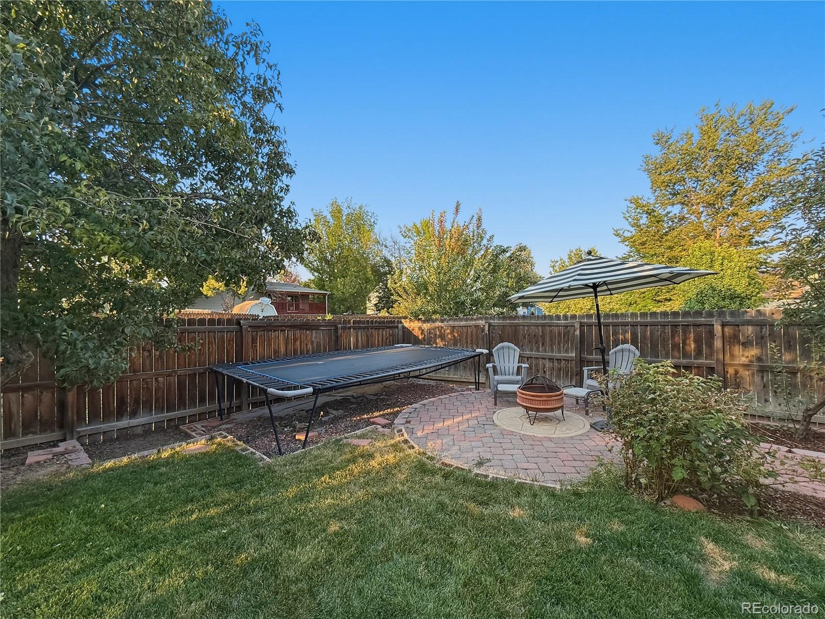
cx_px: 412
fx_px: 334
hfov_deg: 102.1
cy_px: 310
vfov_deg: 85.7
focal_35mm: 14
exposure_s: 1/347
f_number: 2.2
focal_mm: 2.2
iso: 50
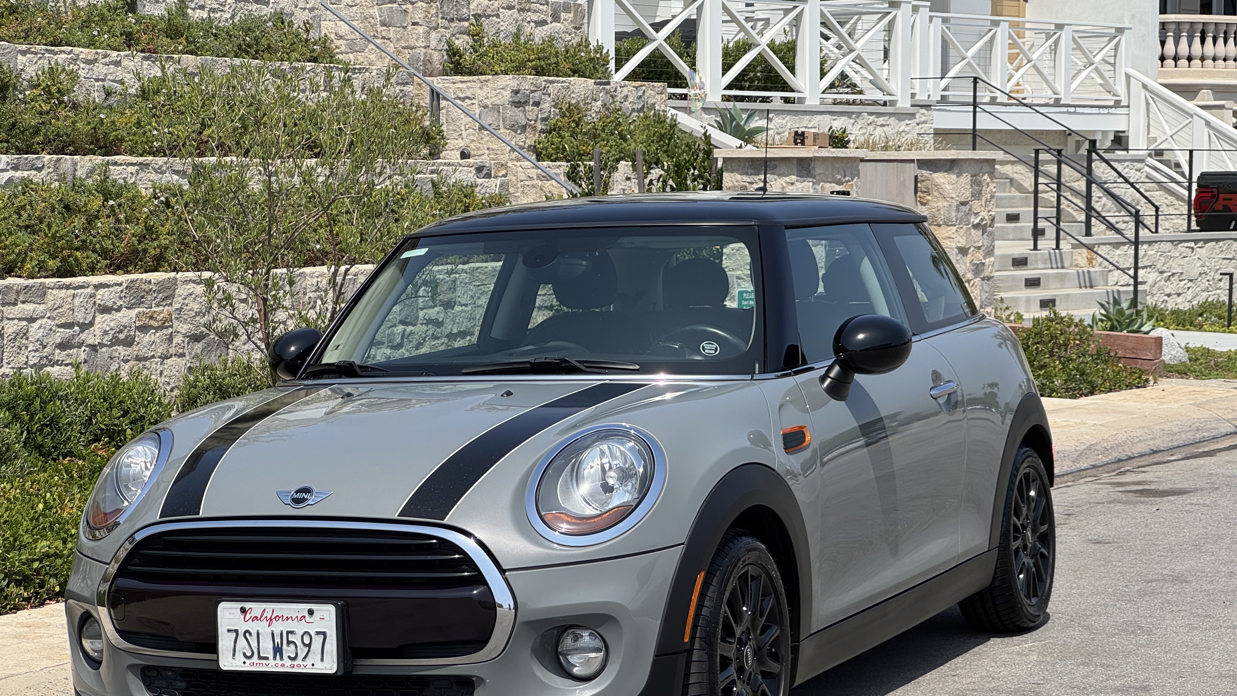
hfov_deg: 25.3
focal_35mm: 84
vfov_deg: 14.4
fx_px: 2755
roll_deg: +0.3
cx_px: 619
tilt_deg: -4.4
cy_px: 429
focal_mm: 9
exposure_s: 1/1014
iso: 25
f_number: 2.8
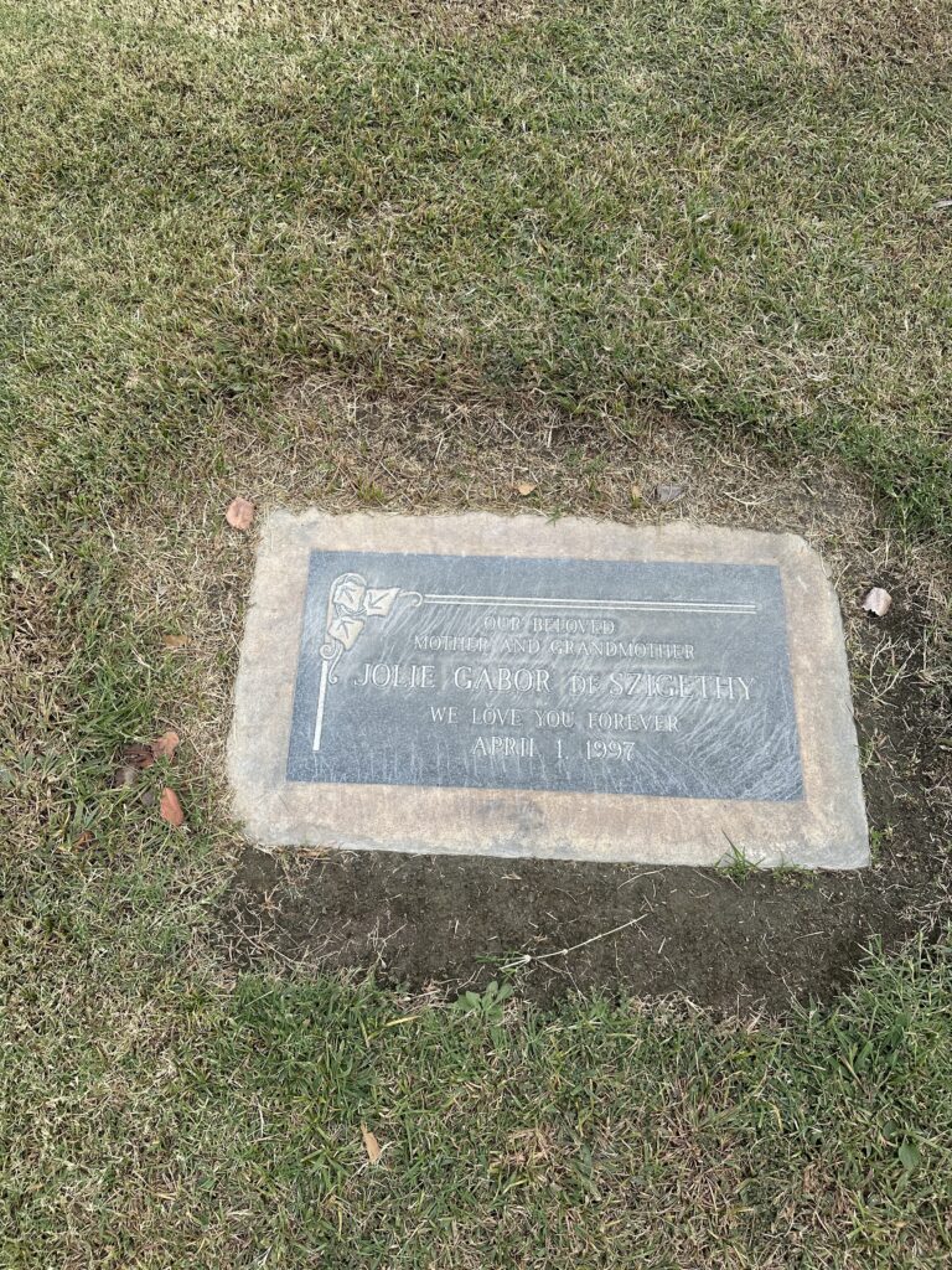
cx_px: 476
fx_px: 880
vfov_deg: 71.6
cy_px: 635
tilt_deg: -69.4
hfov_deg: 56.8
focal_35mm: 24
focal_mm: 6.86
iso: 80
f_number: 1.78
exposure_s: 1/1613
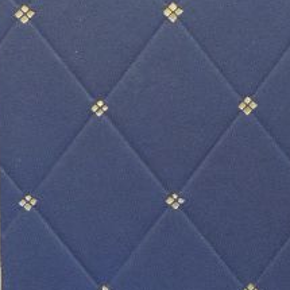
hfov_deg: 11.0
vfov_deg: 10.9
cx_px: 281
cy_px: -26
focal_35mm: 158
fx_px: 1498
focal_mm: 10.7
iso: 400
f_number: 3.7
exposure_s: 1/30
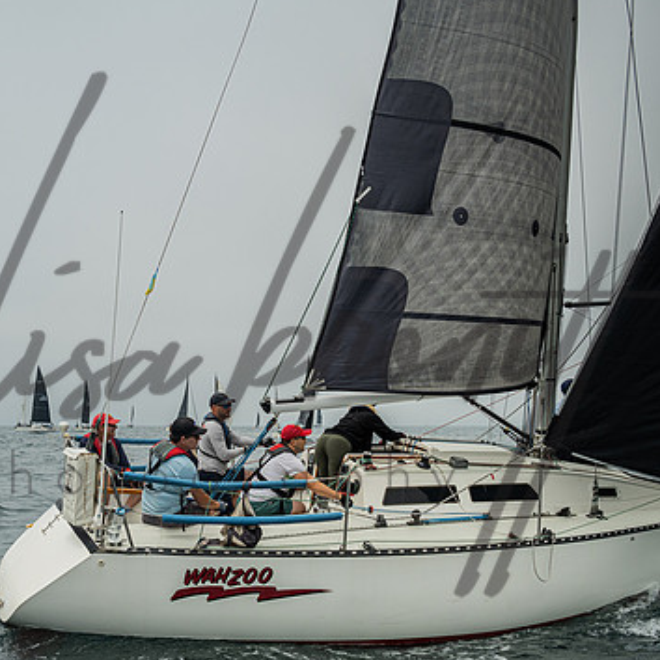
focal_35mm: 41
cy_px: 421
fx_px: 884
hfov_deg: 40.7
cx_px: 249
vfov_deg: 40.6
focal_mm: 24
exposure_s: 1/3200
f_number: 4
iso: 400
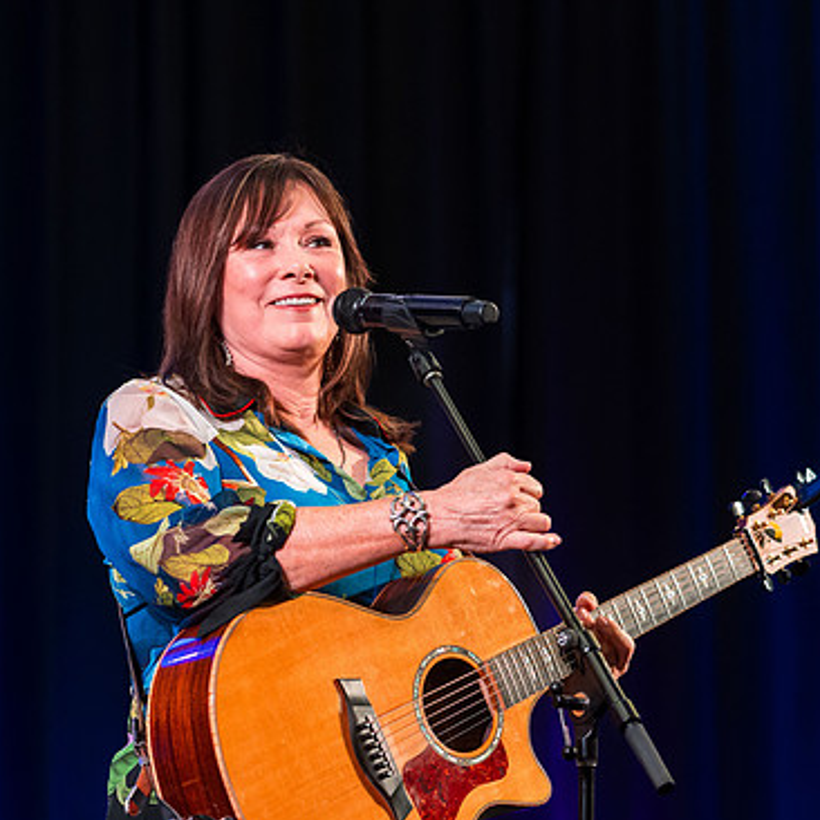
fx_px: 5548
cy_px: 497
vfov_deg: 8.5
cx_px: 506
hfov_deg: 8.5
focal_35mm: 207
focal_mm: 132
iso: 4000
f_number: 4
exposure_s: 1/250
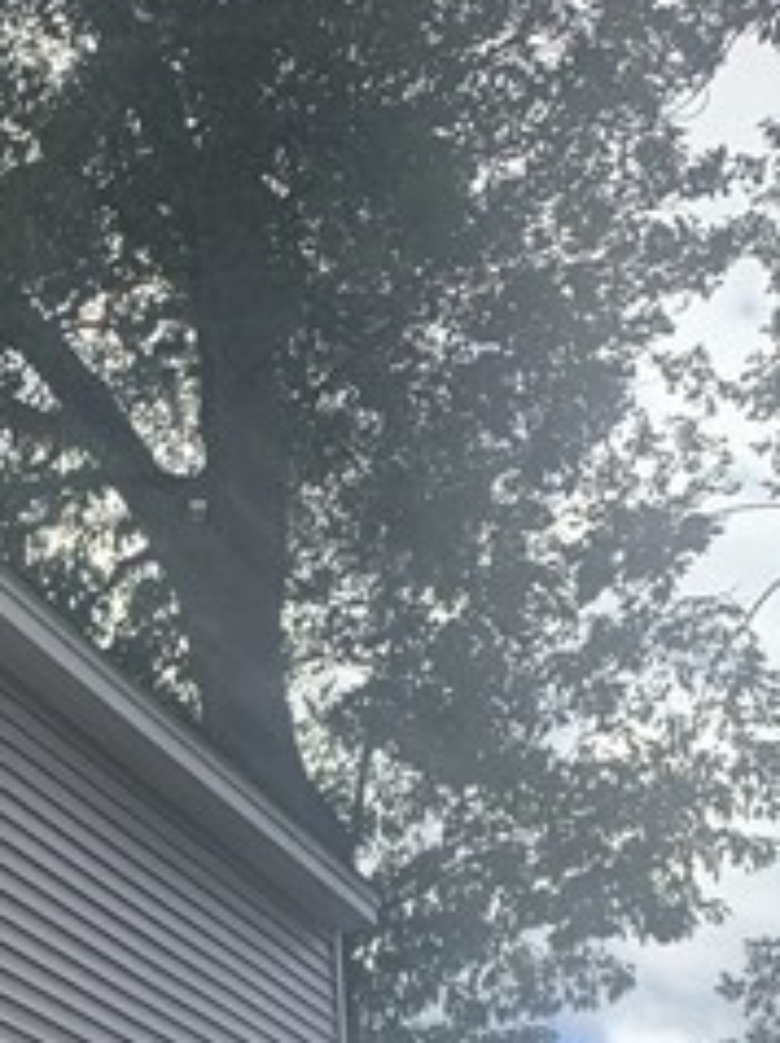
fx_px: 2528
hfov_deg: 16.8
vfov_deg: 21.8
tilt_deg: +13.3
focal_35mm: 84
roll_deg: +1.3
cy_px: 1201
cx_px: -153
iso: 25
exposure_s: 1/771
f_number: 1.8
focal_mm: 4.25
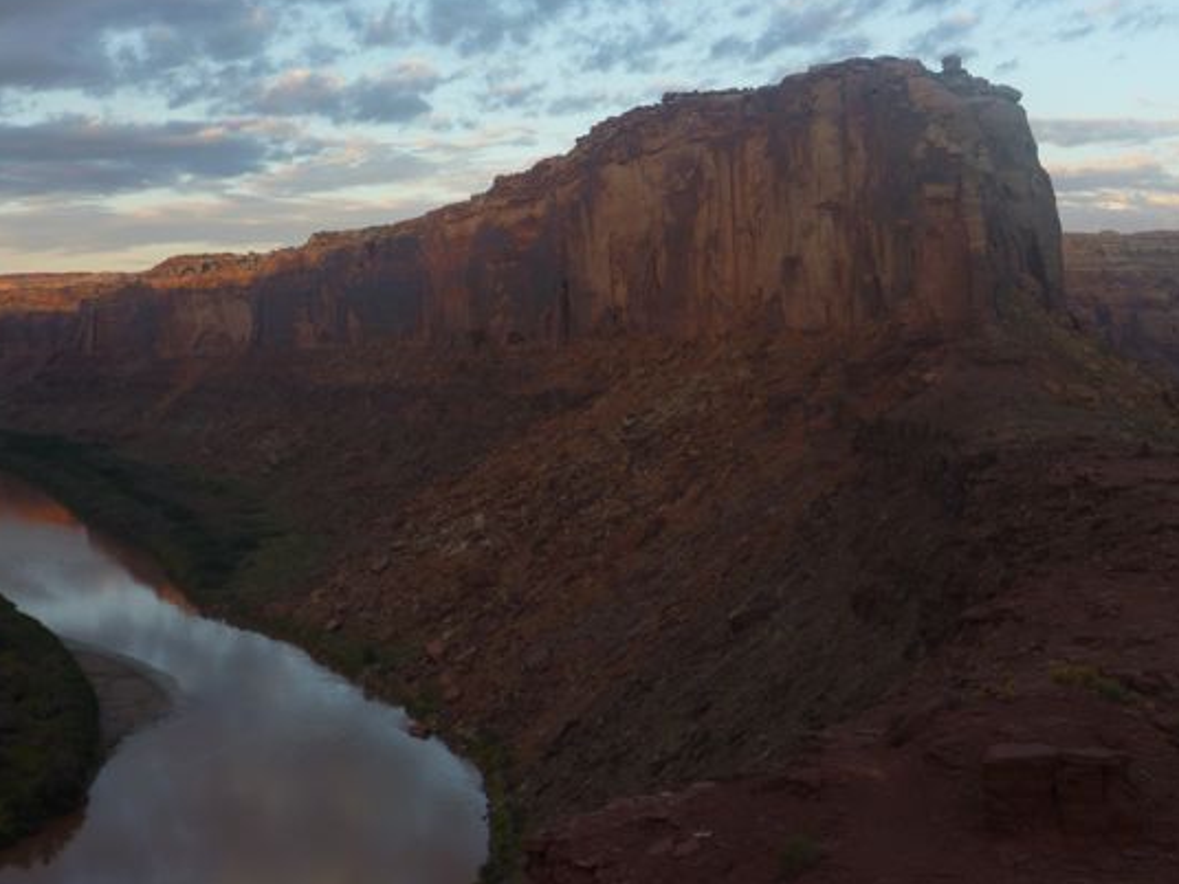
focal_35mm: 49
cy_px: 394
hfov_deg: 38.9
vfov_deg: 29.7
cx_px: 557
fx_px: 1669
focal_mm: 7.4
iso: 80
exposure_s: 1/80
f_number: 4.2
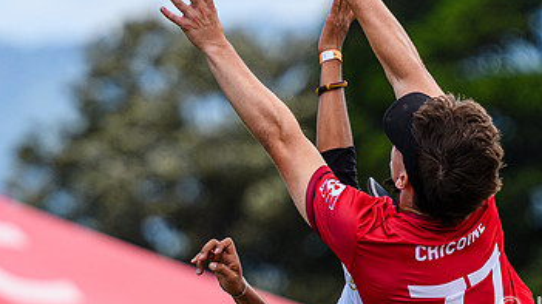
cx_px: 526
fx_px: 12095
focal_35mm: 842
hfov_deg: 2.6
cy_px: 267
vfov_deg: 1.4
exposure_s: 1/1600
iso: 100
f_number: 3.2
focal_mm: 190
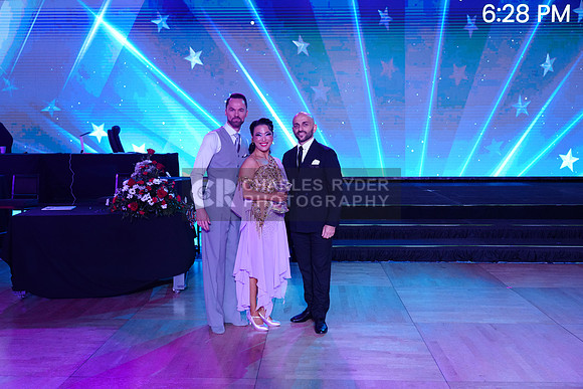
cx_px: 292
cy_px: 194
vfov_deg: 40.0
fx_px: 535
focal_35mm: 33
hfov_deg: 57.2
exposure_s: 1/500
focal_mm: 33
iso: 1600
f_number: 4
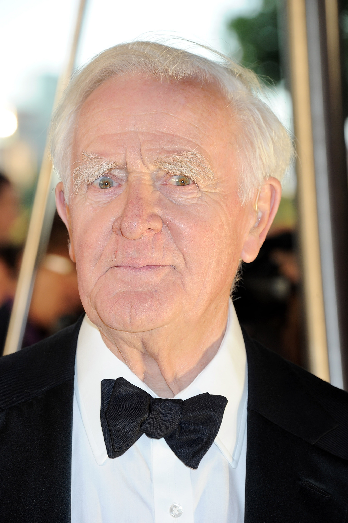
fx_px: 4355
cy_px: 262
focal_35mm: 300
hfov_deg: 4.6
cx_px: 174
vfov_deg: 6.9
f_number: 9
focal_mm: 300
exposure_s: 1/80
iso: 800
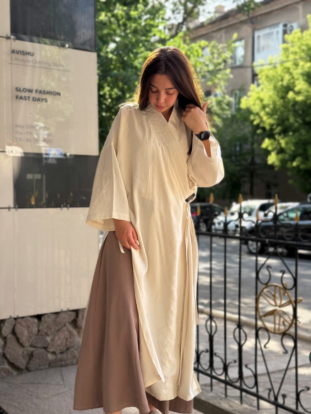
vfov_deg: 39.7
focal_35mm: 48
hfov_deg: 30.3
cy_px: 207
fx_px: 575
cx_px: 156
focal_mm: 6.76
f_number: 1.78
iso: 100
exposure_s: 1/1070
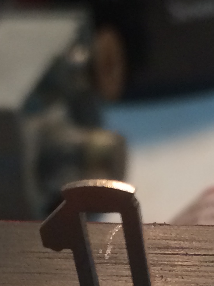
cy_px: 308
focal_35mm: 134
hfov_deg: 11.1
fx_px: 1105
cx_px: 130
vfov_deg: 14.4
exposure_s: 1/30
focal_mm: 4.12
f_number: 2.2
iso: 125
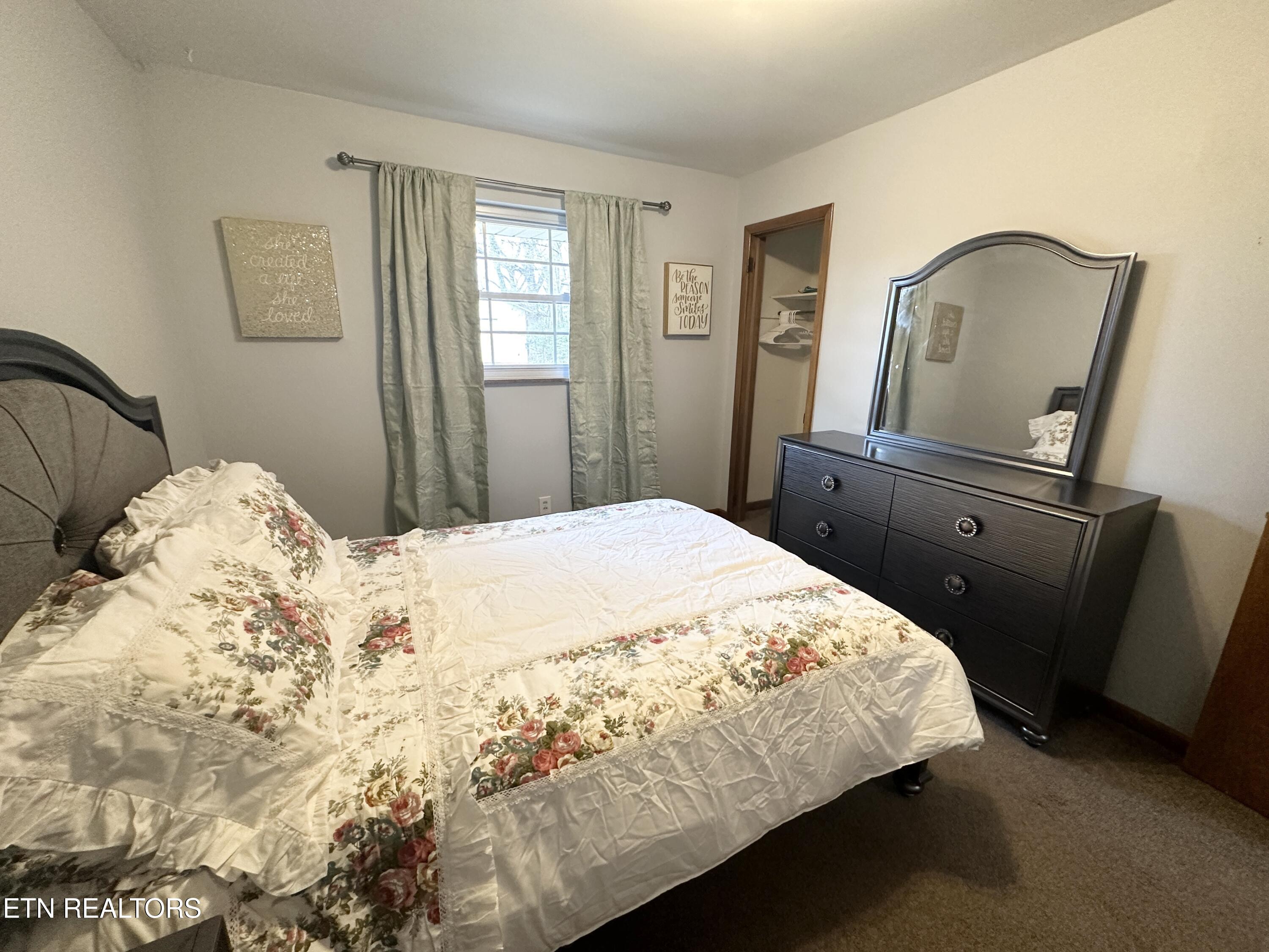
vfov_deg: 85.7
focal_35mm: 14
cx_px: 634
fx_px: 513
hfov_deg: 102.1
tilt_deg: -14.0
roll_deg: -2.0
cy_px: 476
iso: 320
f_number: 2.2
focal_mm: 2.22
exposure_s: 1/120
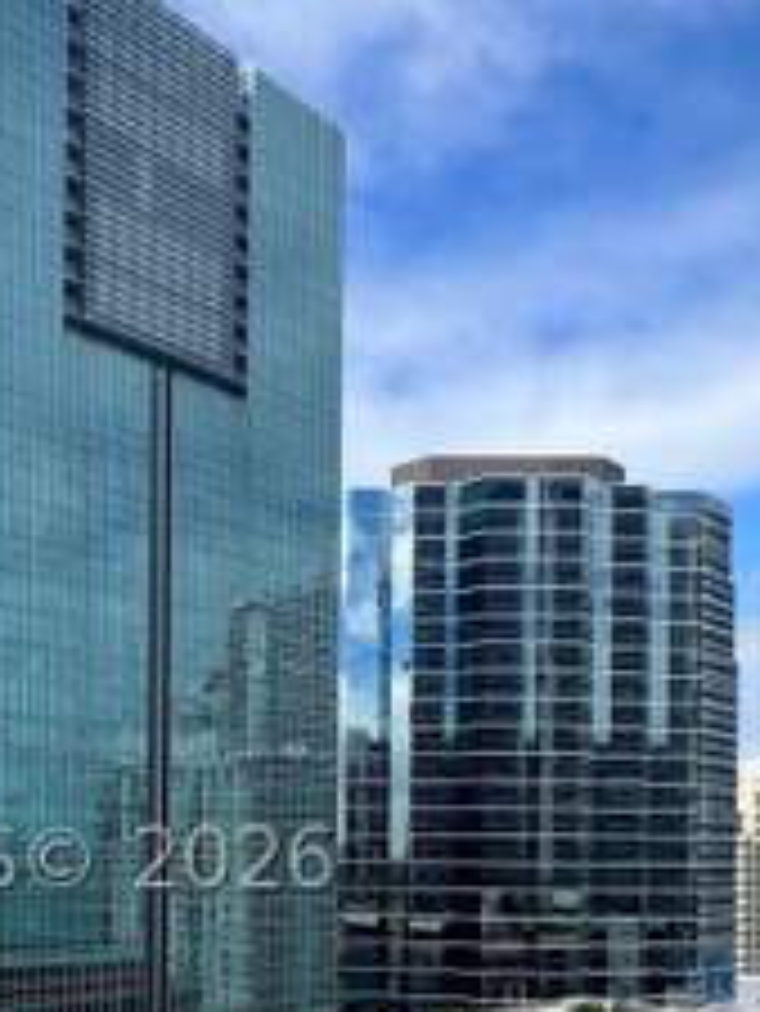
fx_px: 1082
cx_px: 229
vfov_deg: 46.5
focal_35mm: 37
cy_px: 859
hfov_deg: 38.1
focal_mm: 1.57
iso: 32
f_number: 1.8
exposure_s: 1/1376
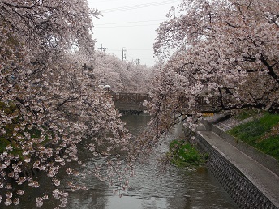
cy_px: 91
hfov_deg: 38.1
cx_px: 124
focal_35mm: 50
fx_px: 403
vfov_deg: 29.1
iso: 125
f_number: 3.9
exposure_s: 1/125
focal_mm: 7.8
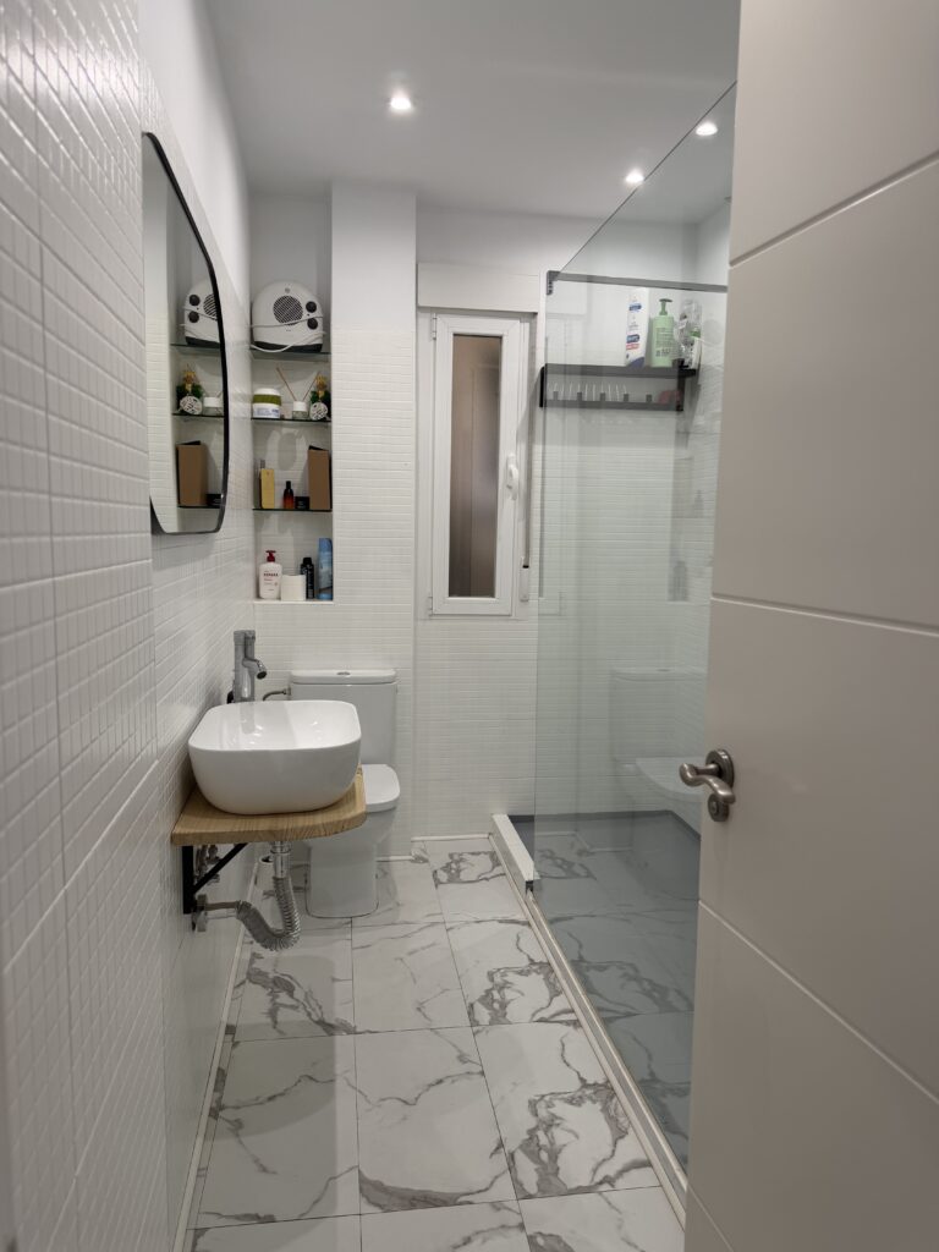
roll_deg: -0.9
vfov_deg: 71.6
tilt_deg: -7.1
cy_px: 626
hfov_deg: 56.8
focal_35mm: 24
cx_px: 470
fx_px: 868
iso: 100
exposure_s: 1/100
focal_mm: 6.76
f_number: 1.78
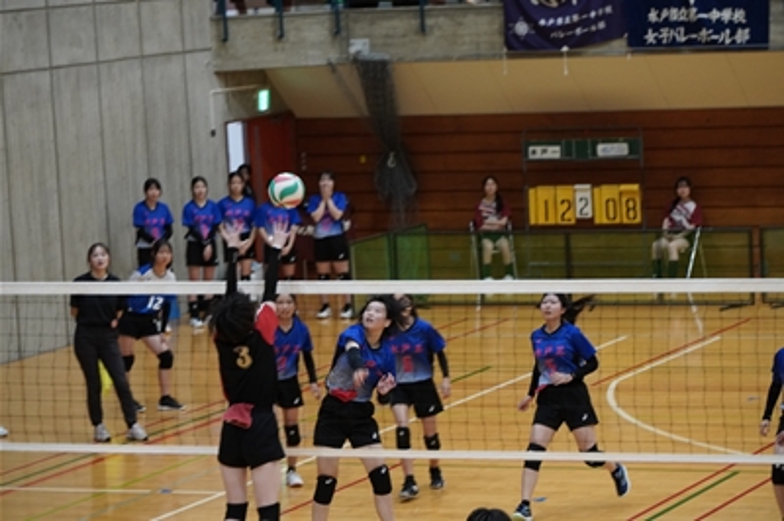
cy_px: 260
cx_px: 392
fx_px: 3394
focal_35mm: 156
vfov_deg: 8.8
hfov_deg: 13.2
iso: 2000
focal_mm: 104
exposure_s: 1/160
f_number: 5.6
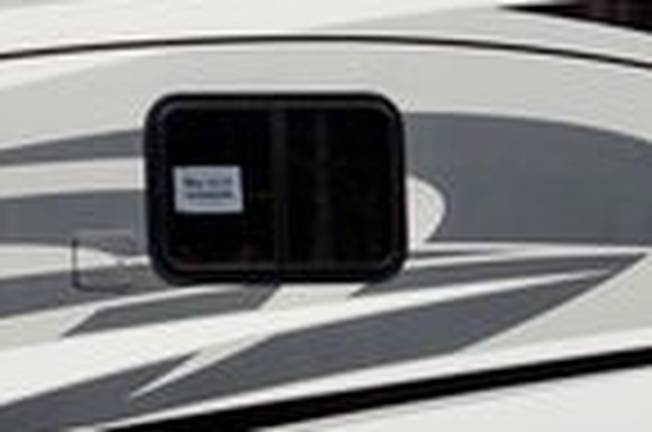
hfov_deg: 8.3
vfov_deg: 5.9
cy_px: 322
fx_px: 4193
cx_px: -805
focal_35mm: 232
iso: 100
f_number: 6.3
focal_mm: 28
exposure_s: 1/60
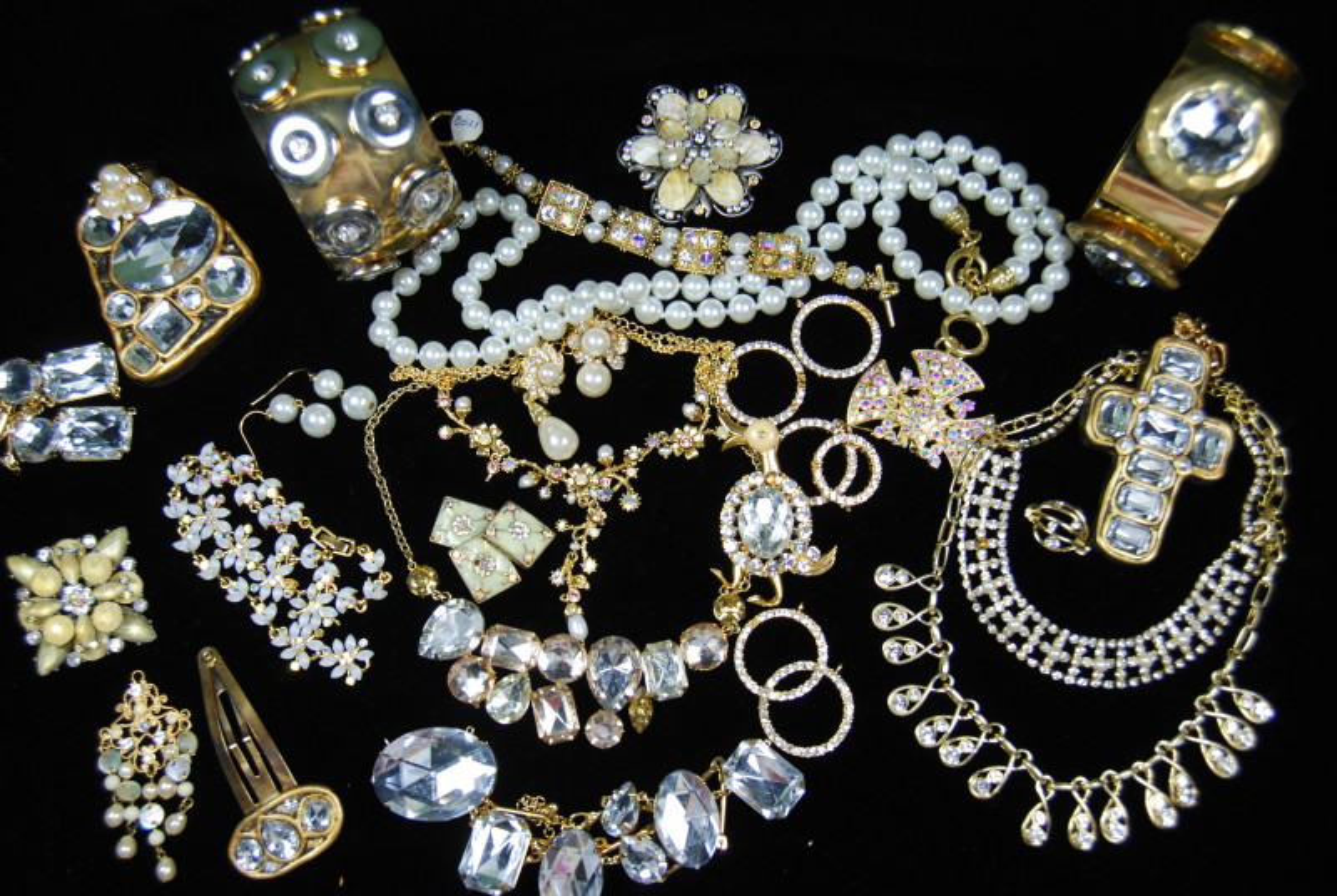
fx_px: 1451
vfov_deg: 34.3
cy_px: 448
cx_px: 668
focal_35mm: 39
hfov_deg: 49.5
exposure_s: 1/60
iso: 200
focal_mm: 26
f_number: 6.3
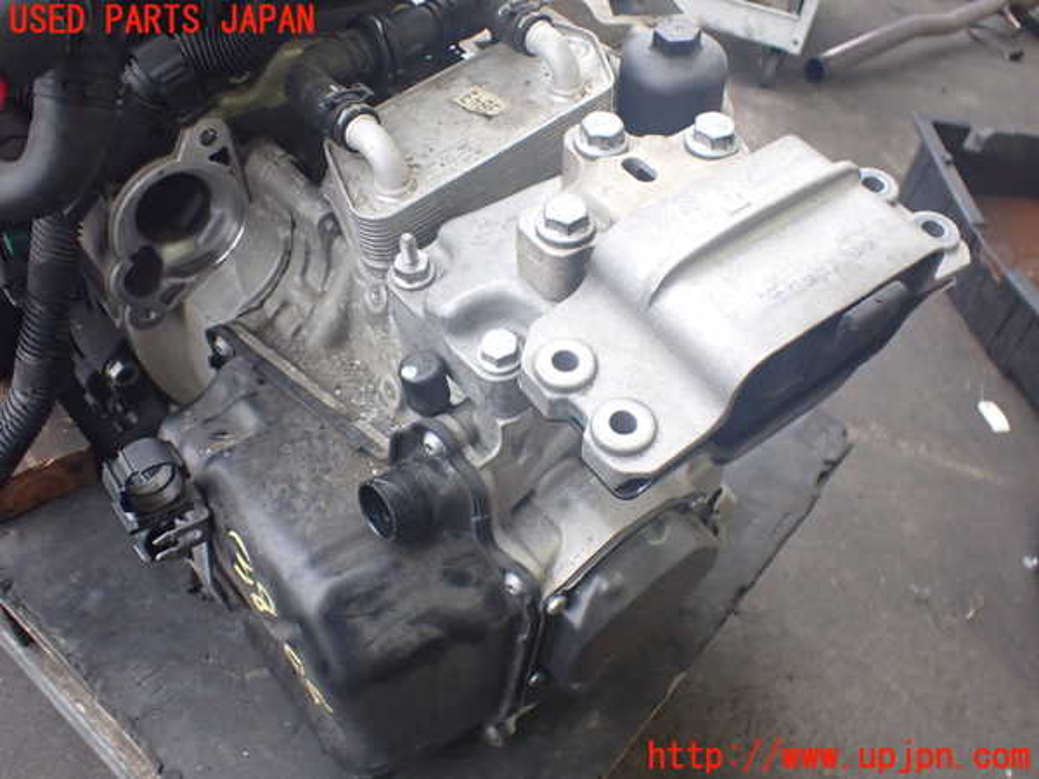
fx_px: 900
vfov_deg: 46.8
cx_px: 520
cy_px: 390
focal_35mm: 30
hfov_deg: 60.0
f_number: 2.3
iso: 640
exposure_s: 1/125
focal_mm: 5.4
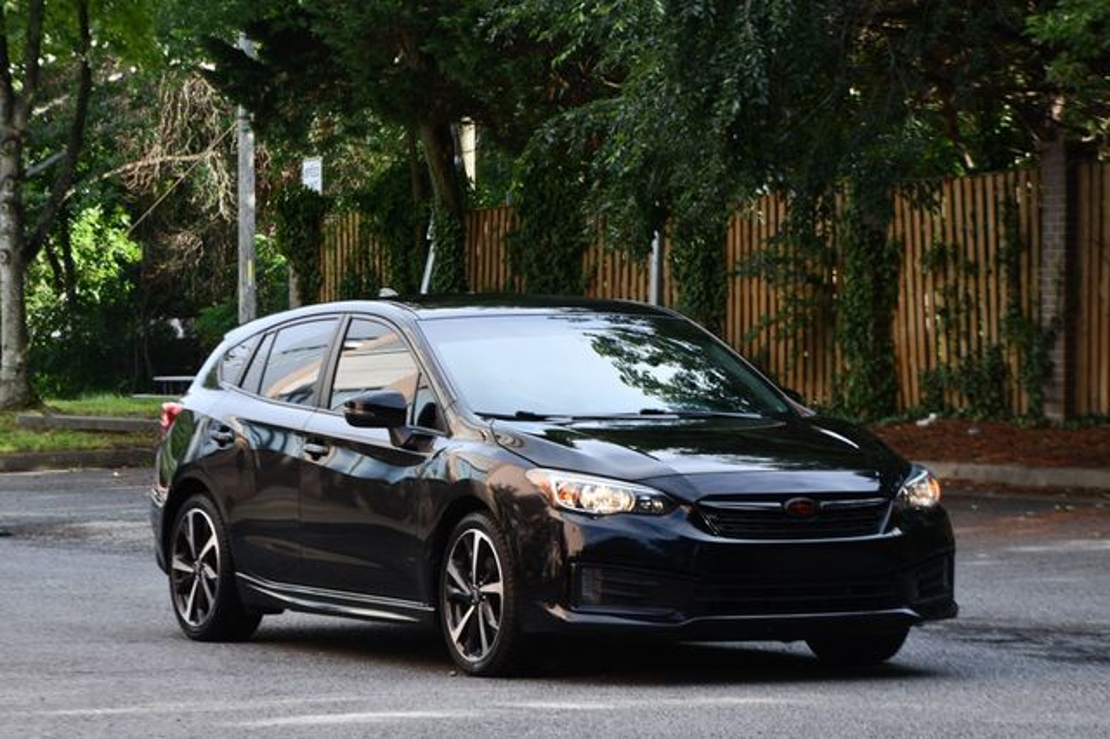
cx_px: 555
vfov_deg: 9.7
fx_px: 4376
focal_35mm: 142
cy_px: 370
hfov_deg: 14.5
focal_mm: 95
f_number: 5.6
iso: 200
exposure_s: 1/250
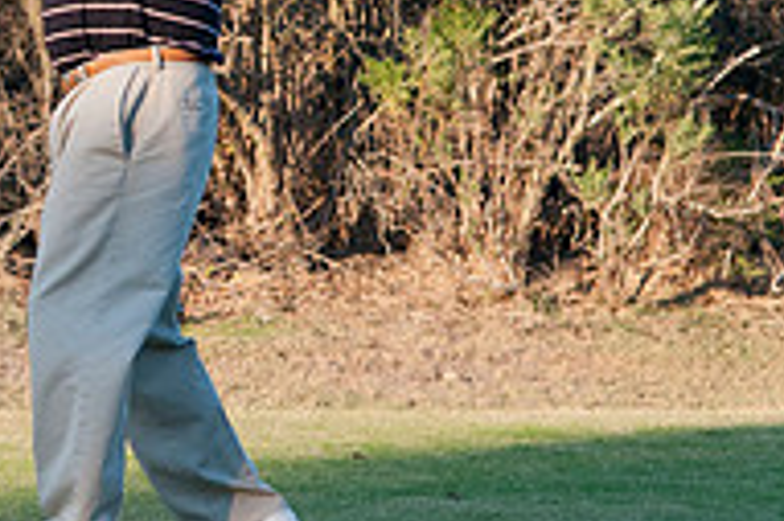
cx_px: -45
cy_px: 68
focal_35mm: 219
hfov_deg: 9.3
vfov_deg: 6.3
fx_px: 4765
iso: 500
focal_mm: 48
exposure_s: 1/250
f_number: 5.6
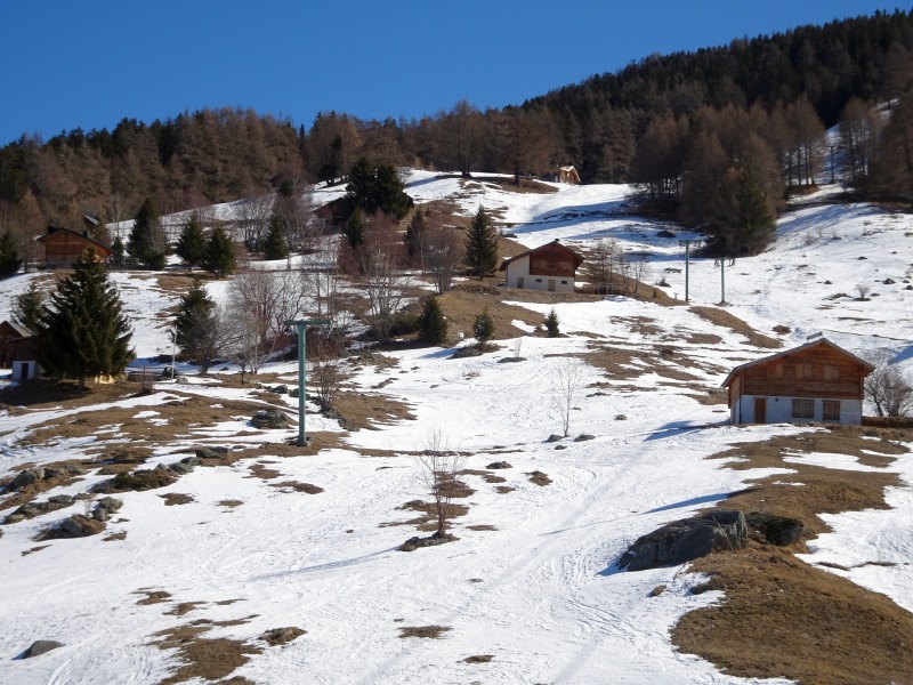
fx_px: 1688
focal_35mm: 64
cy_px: 342
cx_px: 456
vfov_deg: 22.9
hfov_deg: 30.3
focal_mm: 10.95
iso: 80
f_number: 4.5
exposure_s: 1/1000
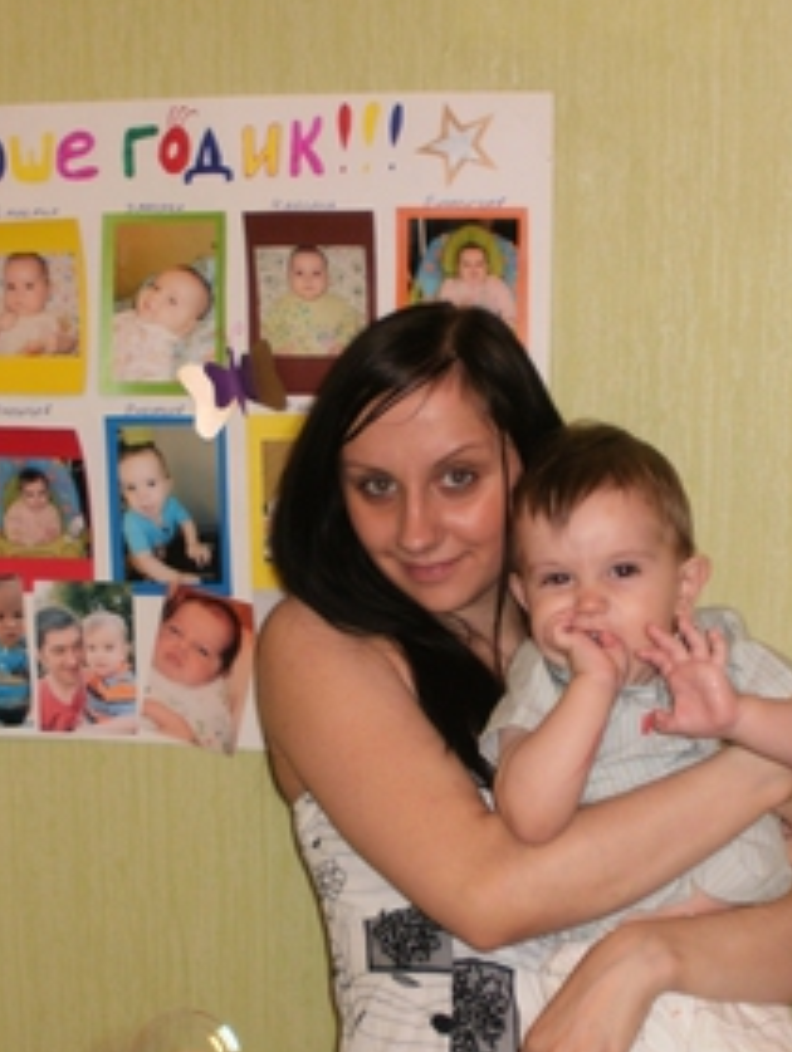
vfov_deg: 33.0
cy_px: 675
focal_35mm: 58
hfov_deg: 25.2
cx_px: 317
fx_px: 1765
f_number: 3.5
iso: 125
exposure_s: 1/30
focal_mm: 6.3
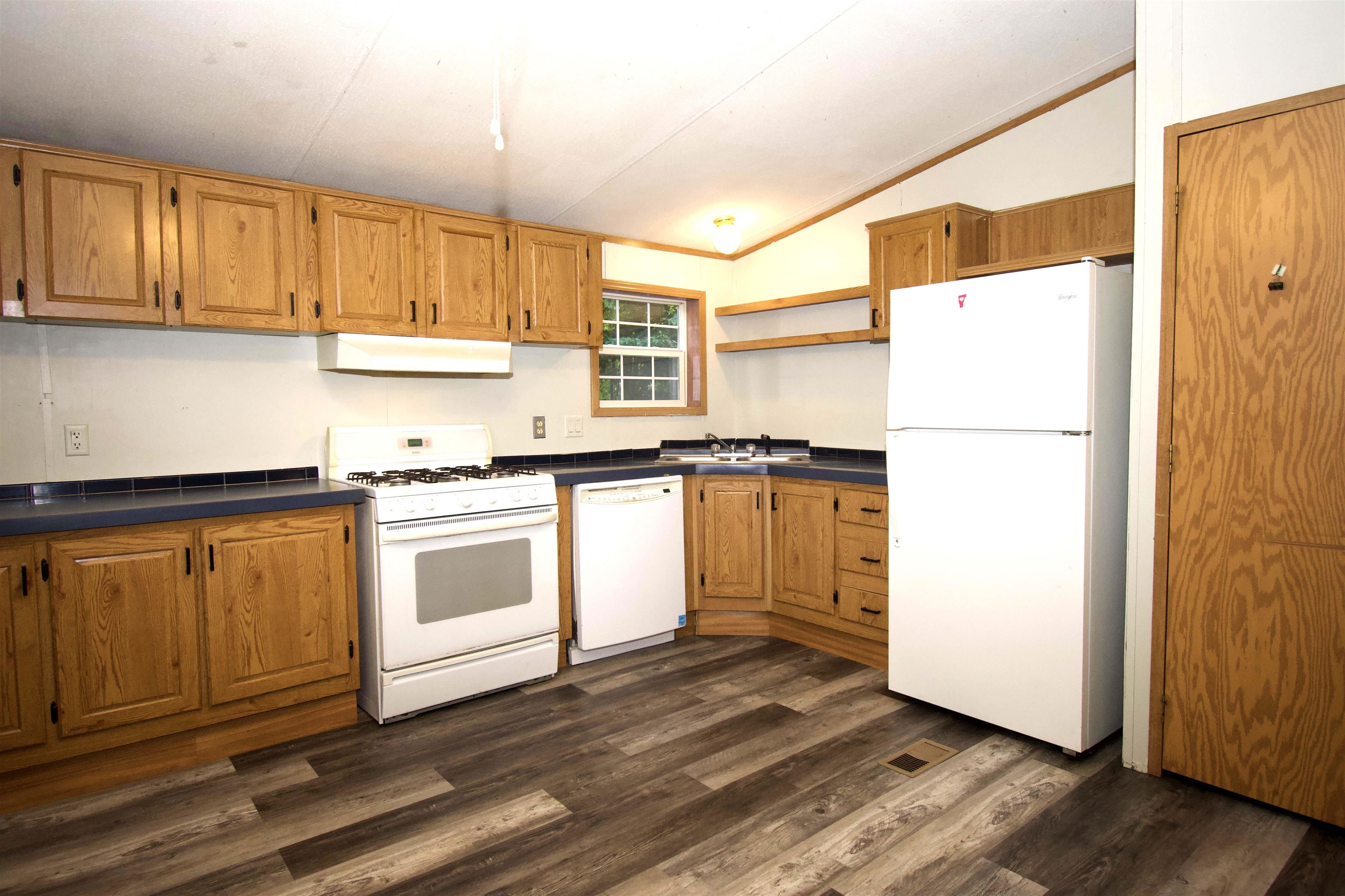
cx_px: 672
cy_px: 448
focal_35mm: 20
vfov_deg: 63.2
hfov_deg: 85.4
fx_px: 728
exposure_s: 1/125
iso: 1600
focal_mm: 13
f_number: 5
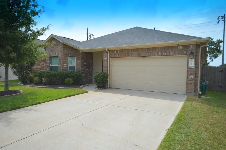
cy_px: 75
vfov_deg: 53.1
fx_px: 151
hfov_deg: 73.8
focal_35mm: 24
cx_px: 113
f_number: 8
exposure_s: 1/250
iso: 100
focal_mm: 16
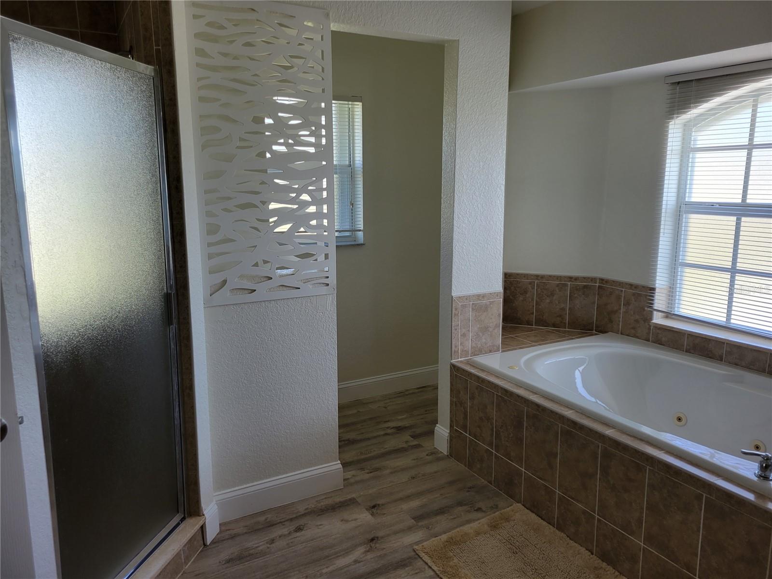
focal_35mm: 26
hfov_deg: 67.3
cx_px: 386
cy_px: 290
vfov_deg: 53.1
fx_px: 580
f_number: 1.8
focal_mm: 5.4
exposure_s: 1/137
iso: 40
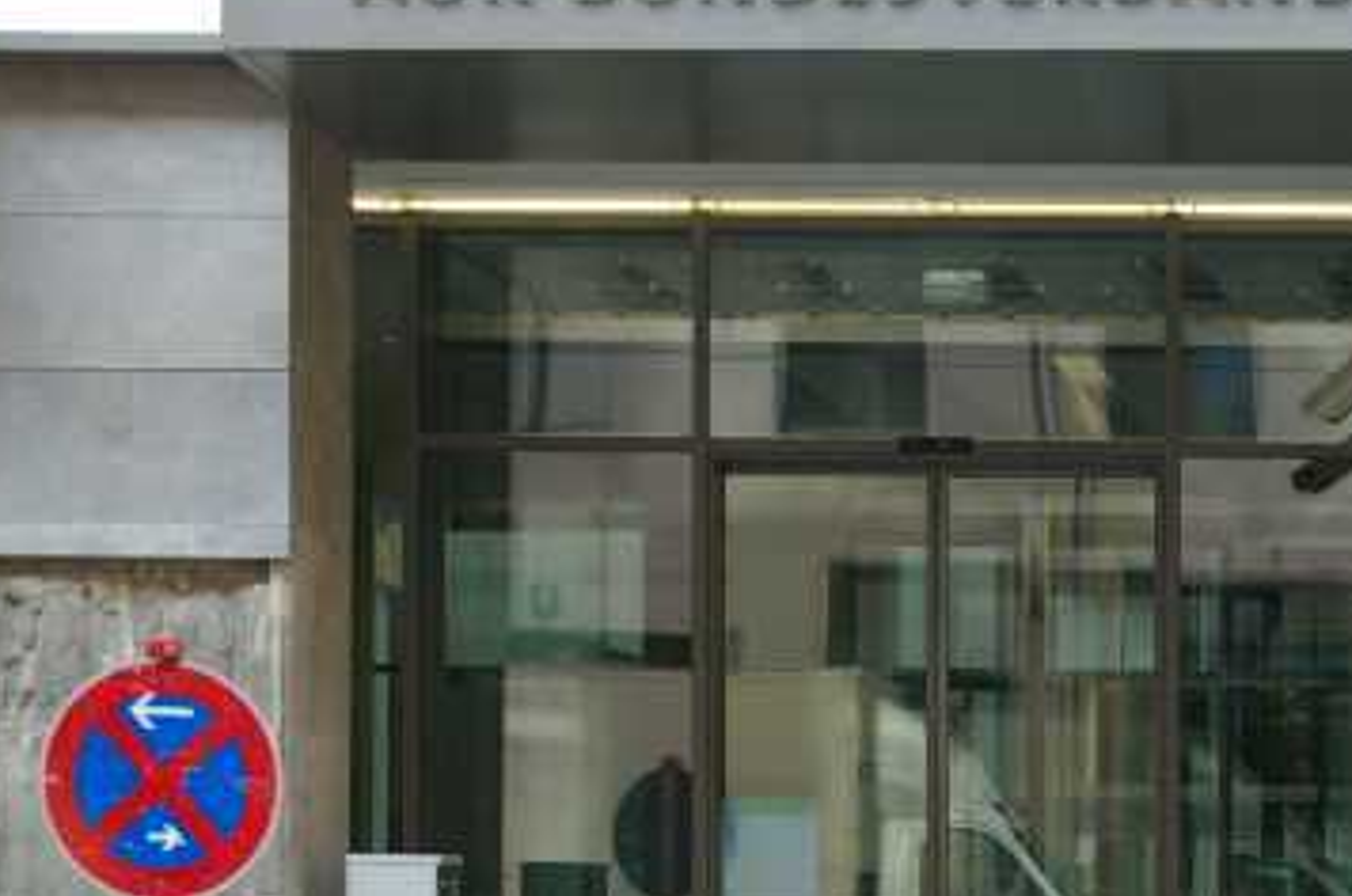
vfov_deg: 10.5
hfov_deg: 15.7
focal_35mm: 130
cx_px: 980
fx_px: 4873
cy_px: 670
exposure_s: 1/125
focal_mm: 46
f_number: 5.6
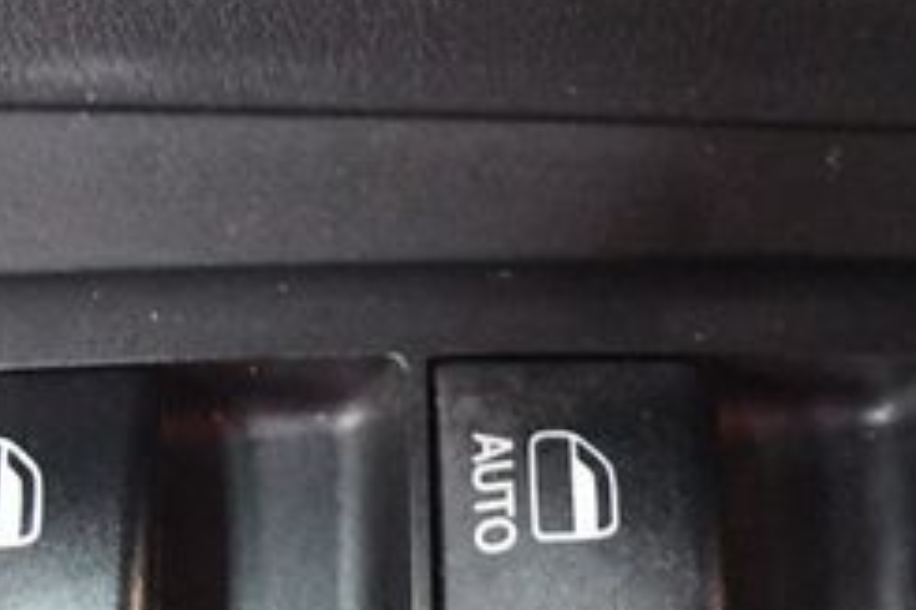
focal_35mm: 102
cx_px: 456
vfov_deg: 13.4
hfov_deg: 20.0
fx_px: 2594
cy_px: 415
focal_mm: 26
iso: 12800
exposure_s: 1/50
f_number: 4.2
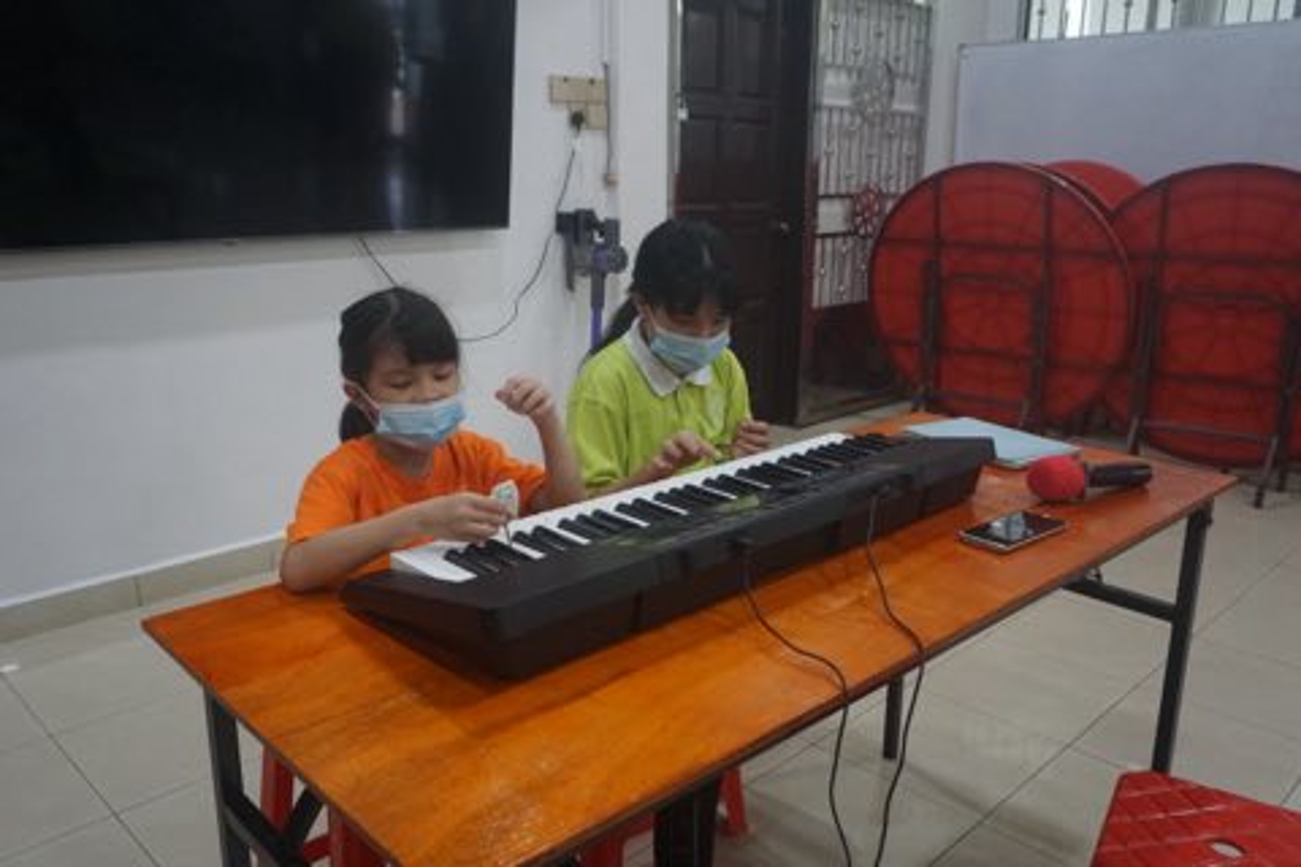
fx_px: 1030
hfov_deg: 64.6
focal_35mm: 28
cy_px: 434
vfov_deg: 45.7
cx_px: 650
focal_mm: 19
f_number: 4
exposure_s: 1/160
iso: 1600
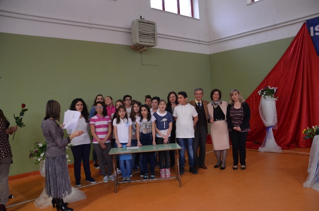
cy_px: 106
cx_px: 160
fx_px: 239
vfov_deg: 47.7
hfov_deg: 67.5
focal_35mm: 27
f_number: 3.5
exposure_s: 1/50
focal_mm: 18
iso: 800
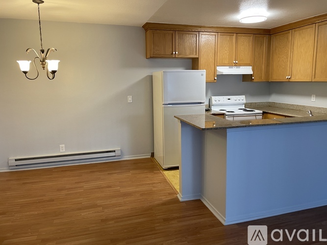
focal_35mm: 26
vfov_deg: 53.0
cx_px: 164
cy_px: 122
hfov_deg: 67.3
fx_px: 246
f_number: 1.6
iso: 100
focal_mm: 4.2
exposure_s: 1/60
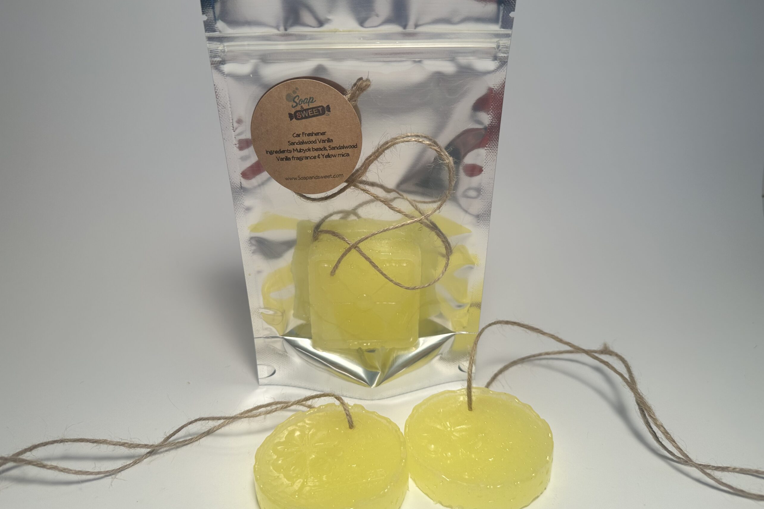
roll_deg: +0.4
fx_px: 531
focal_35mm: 25
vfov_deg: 51.3
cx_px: 382
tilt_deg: -23.0
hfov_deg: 71.5
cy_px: 251
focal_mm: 6.86
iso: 64
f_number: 1.78
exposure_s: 1/139
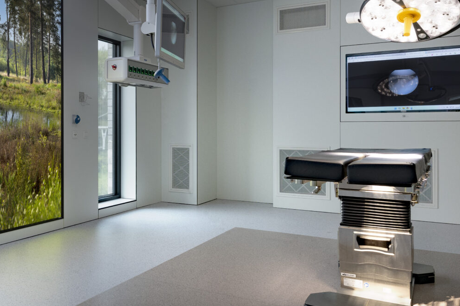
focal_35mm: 36
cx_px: 141
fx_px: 460
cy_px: 139
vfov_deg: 36.8
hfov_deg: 51.8
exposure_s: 1/50
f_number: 6.3
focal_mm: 14
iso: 250
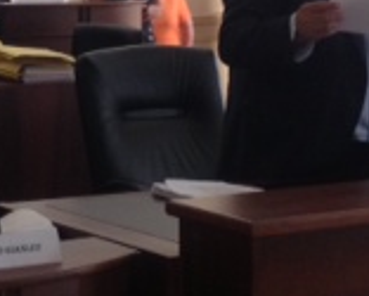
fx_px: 1530
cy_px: 9
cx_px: -14
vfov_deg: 11.0
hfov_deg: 13.5
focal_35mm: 140
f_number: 2.4
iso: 100
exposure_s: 1/20
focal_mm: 4.28
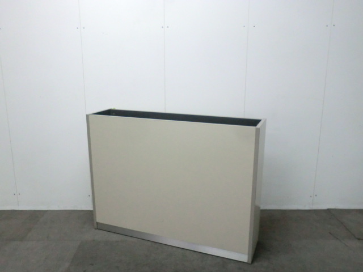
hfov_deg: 56.8
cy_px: 136
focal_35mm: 32
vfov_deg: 44.2
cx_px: 182
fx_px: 336
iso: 500
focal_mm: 5.8
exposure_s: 1/60
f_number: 3.5
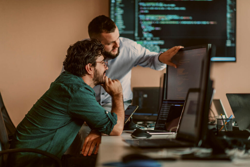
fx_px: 590
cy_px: 84
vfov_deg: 16.1
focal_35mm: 85
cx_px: 125
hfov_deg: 23.9
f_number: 2
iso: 640
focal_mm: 85
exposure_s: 1/250
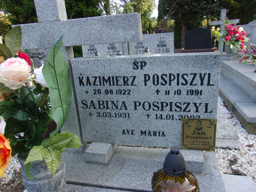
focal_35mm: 27
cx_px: 128
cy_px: 96
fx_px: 200
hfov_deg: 65.3
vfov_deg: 51.4
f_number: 3
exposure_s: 1/90
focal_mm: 4.9
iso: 80
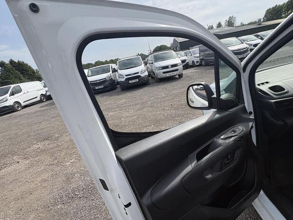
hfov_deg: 87.6
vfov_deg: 71.6
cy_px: 109
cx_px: 155
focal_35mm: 18
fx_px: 152
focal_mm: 2.22
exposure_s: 1/1110
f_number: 2.2
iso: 40
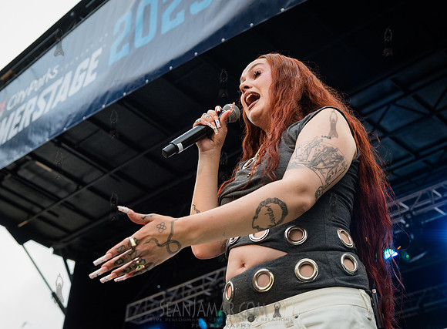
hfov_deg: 36.4
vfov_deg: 27.4
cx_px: 275
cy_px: 144
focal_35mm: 53
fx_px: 676
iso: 2000
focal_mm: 42
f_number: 4
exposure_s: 1/1000
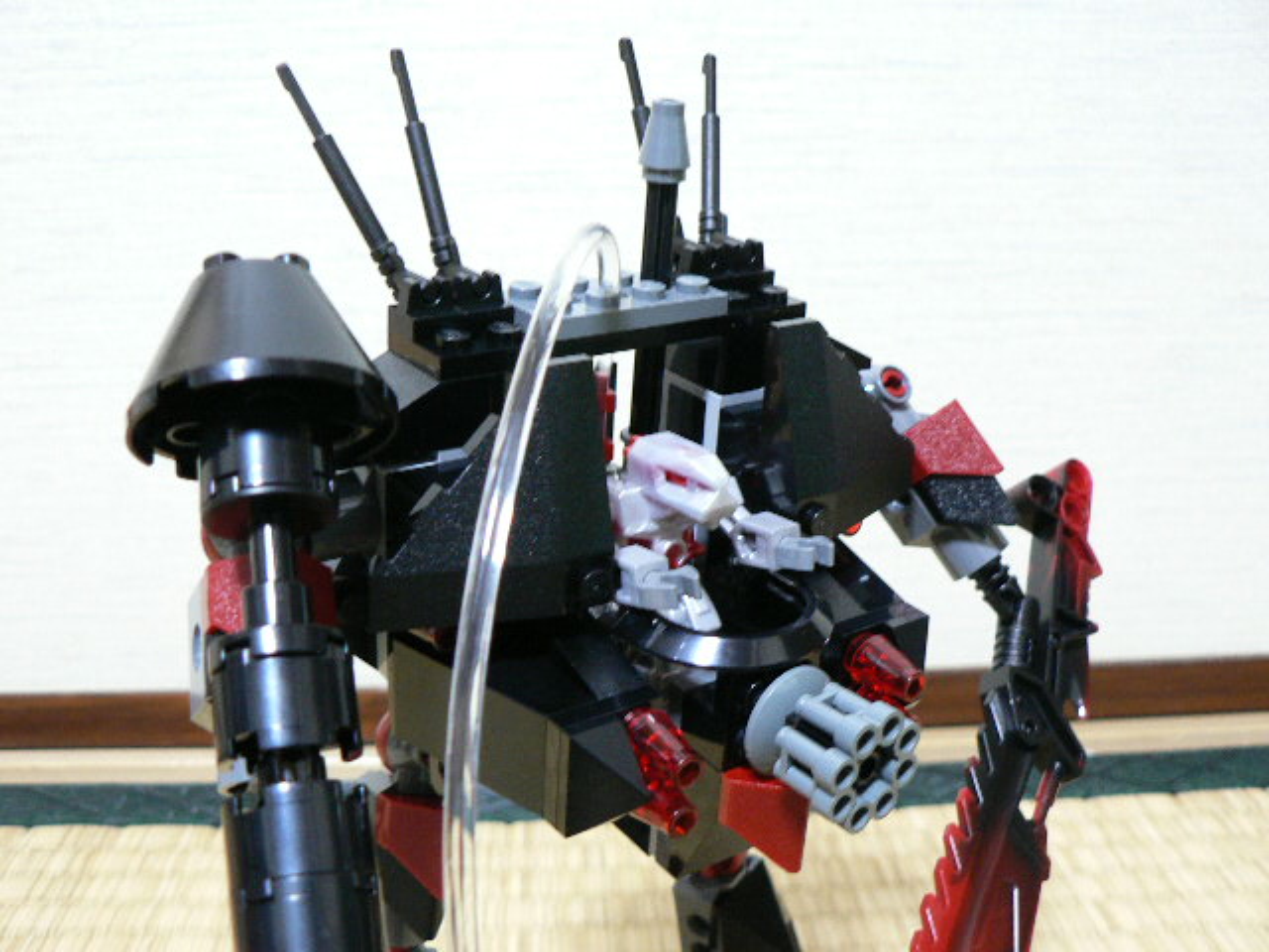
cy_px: 476
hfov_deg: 51.4
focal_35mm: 36
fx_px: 1320
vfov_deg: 39.7
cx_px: 634
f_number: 2.8
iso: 200
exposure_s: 1/4
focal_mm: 6
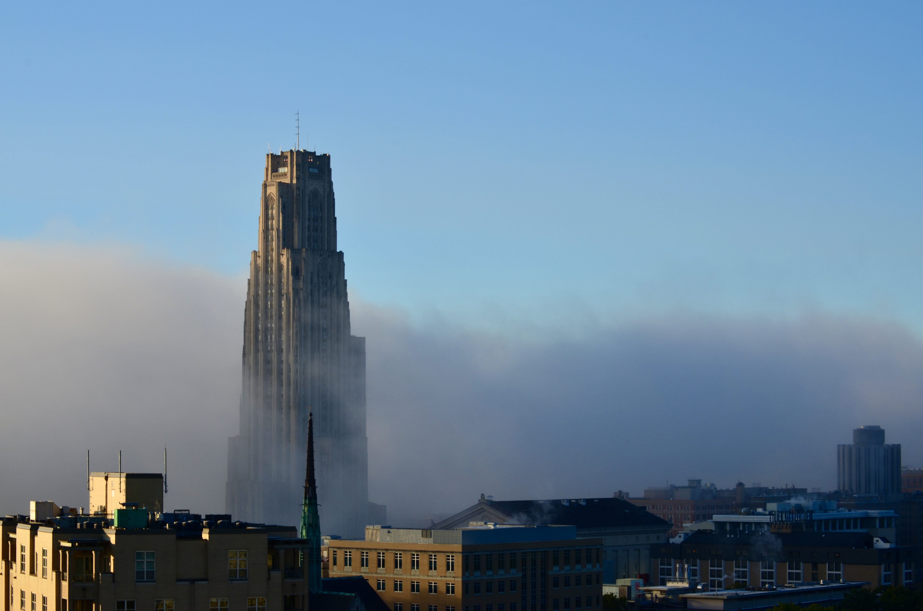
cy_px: 306
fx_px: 2111
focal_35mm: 82
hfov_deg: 24.7
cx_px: 462
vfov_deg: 16.5
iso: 125
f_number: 11
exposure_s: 1/125
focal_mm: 55
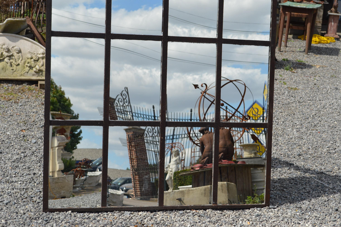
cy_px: 114
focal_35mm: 82
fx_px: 781
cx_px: 170
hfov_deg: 24.6
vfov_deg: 16.5
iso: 100
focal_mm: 55
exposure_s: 1/250
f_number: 8
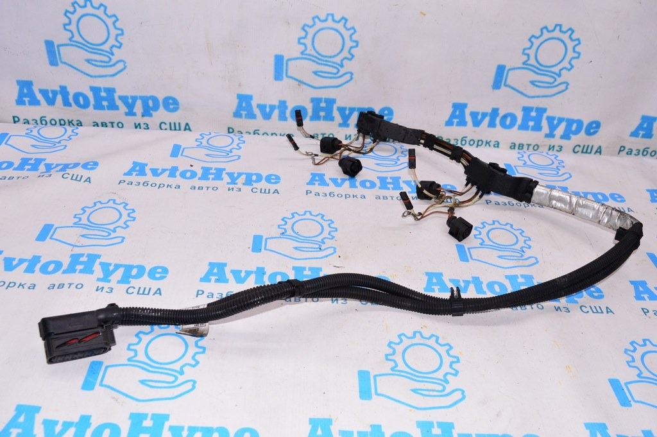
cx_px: 328
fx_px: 629
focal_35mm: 34
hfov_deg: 55.1
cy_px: 218
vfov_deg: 38.3
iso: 1600
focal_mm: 23
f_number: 8
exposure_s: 1/200
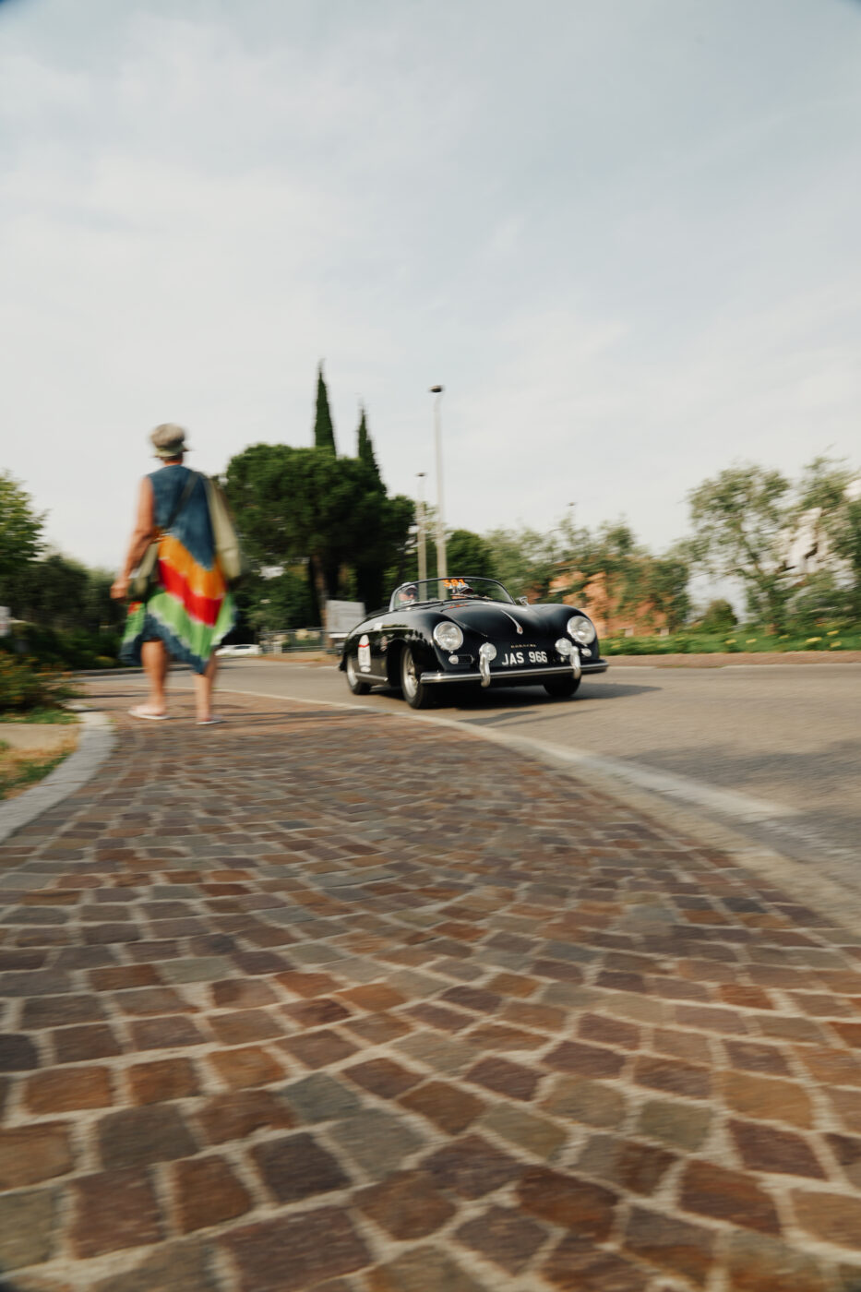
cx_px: 430
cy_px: 646
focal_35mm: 24
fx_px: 861
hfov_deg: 53.1
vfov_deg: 73.8
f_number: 11
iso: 100
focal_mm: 24
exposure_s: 1/50
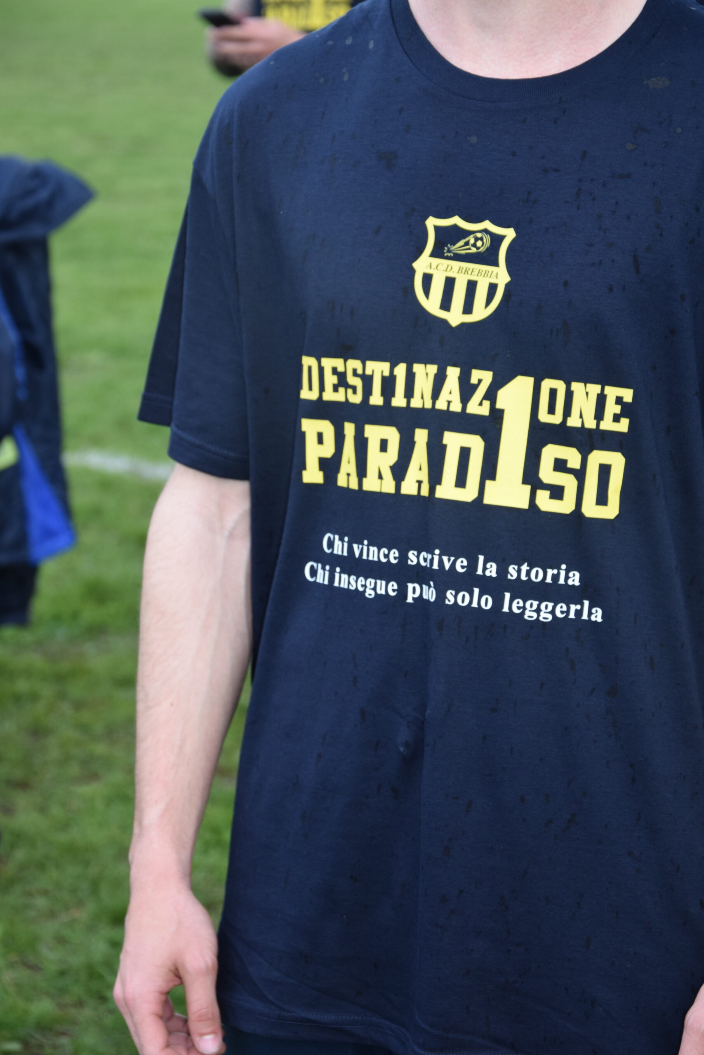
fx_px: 3079
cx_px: 352
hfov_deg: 13.0
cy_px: 528
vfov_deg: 19.5
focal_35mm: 105
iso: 400
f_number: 5.3
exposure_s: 1/160
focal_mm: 70
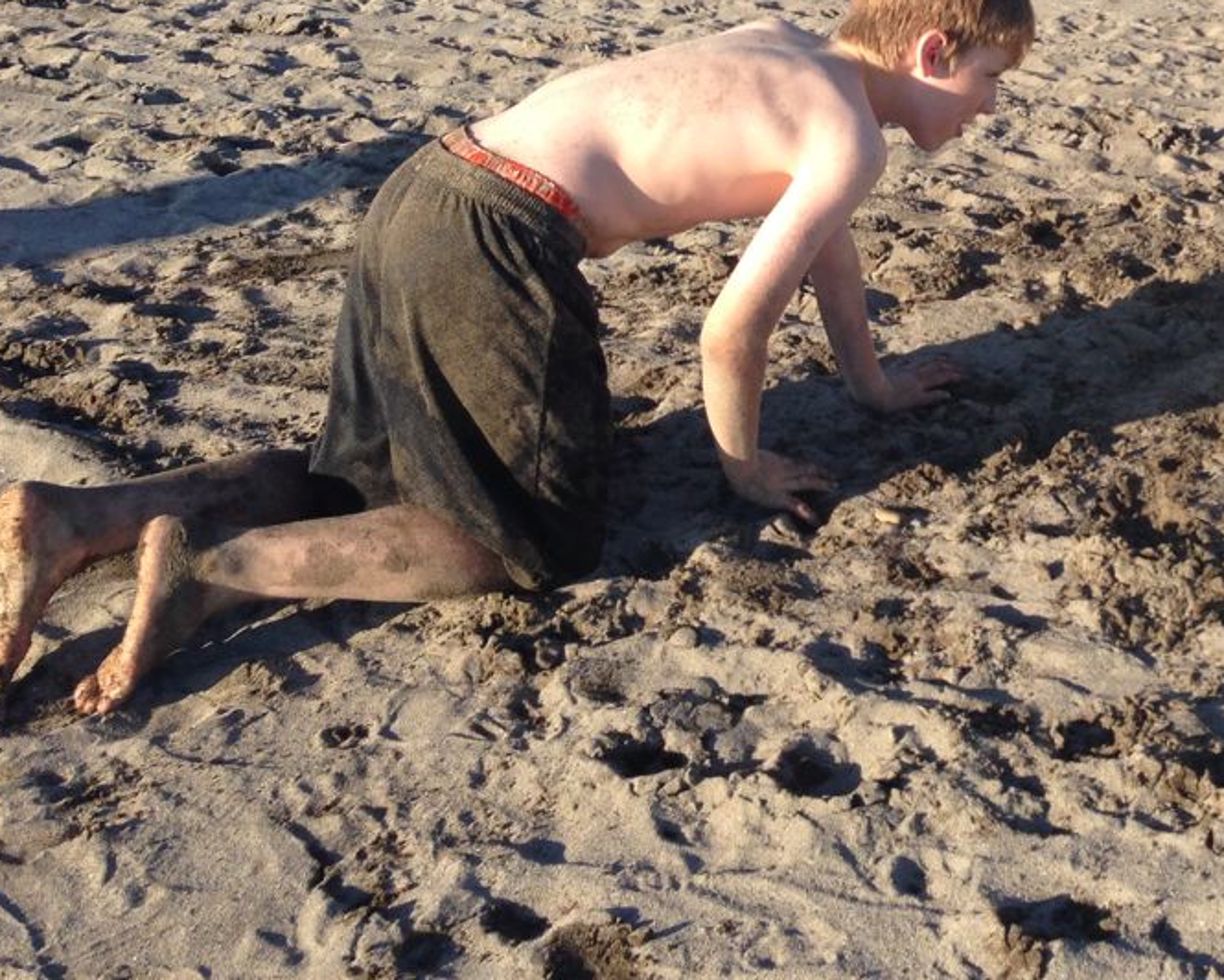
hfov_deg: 29.3
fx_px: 2246
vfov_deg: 24.0
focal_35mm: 62
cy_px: 125
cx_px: 1093
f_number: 2.4
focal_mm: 4.12
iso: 50
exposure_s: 1/847
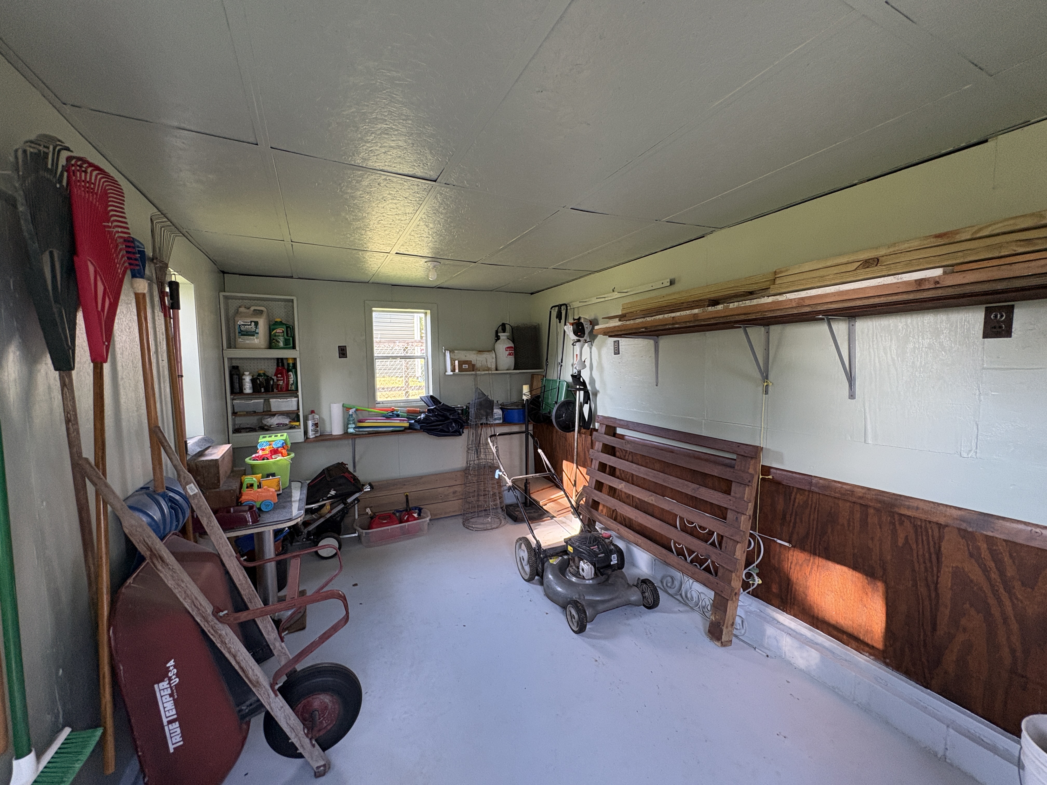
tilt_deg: -2.3
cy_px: 392
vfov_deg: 85.7
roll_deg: +0.3
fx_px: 423
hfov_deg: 102.1
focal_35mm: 14
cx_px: 524
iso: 200
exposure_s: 1/80
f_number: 2.2
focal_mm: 2.22
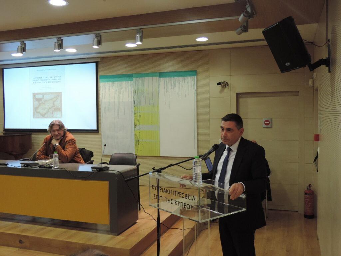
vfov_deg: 40.7
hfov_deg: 52.6
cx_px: 170
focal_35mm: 35
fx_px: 345
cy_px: 128
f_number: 3.3
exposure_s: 1/40
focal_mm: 6.2
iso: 400
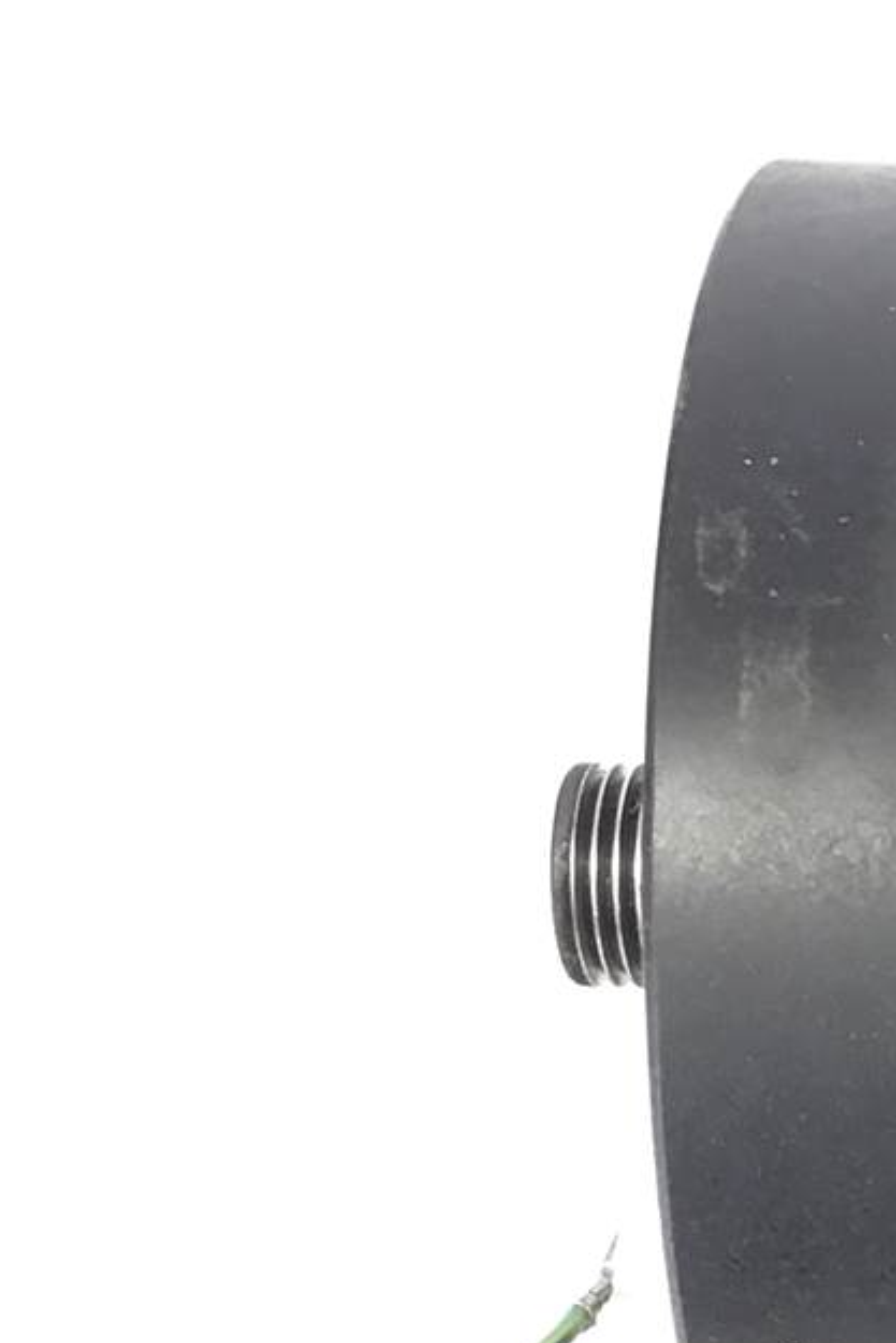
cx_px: 1627
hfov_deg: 12.4
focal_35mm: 101
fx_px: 3768
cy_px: 1197
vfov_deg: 19.8
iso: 100
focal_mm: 3.3
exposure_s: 1/33
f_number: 2.4
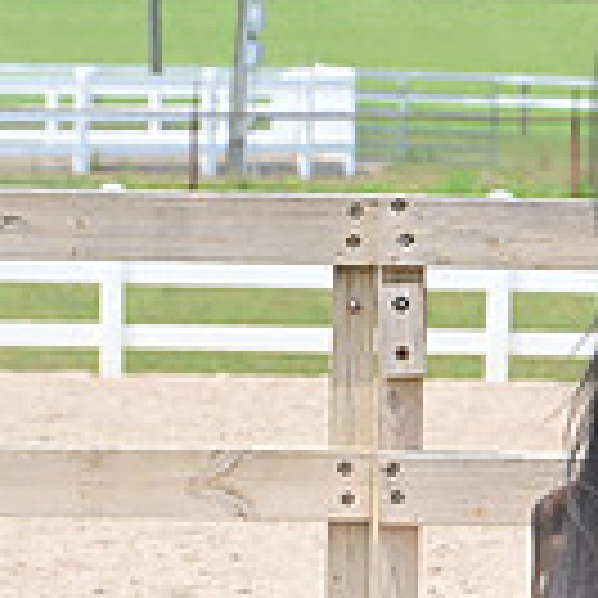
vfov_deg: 3.5
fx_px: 9811
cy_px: 142
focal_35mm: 502
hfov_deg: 3.5
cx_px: 1120
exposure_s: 1/1600
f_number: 7.1
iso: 800
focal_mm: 135
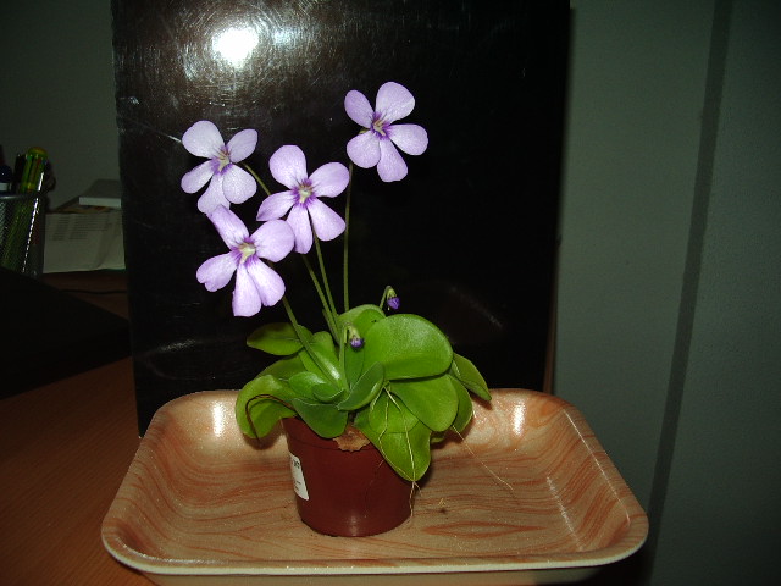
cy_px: 293
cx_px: 390
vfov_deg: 40.7
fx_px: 790
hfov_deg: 52.6
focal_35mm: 35
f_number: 2.6
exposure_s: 1/40
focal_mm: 5.8
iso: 100
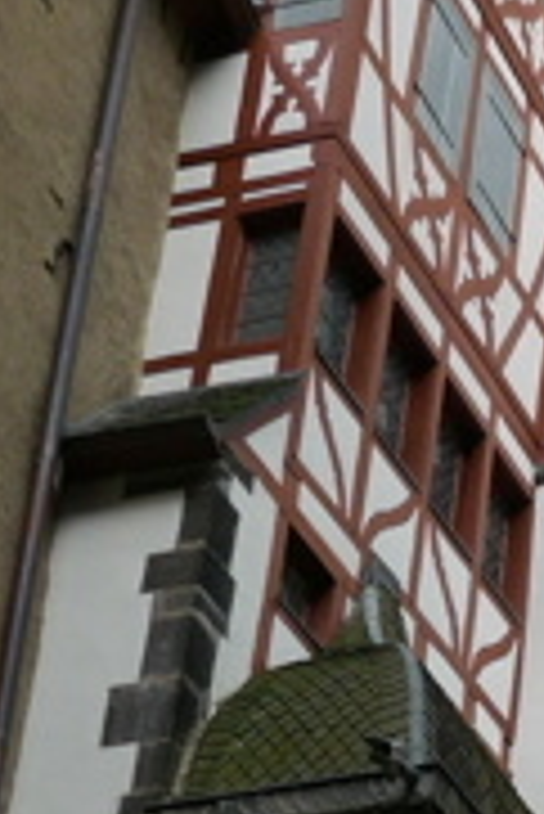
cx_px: 1009
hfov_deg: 11.8
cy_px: 1358
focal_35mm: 106
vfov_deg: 16.7
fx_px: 2398
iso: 200
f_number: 5
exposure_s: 1/125
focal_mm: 10.9
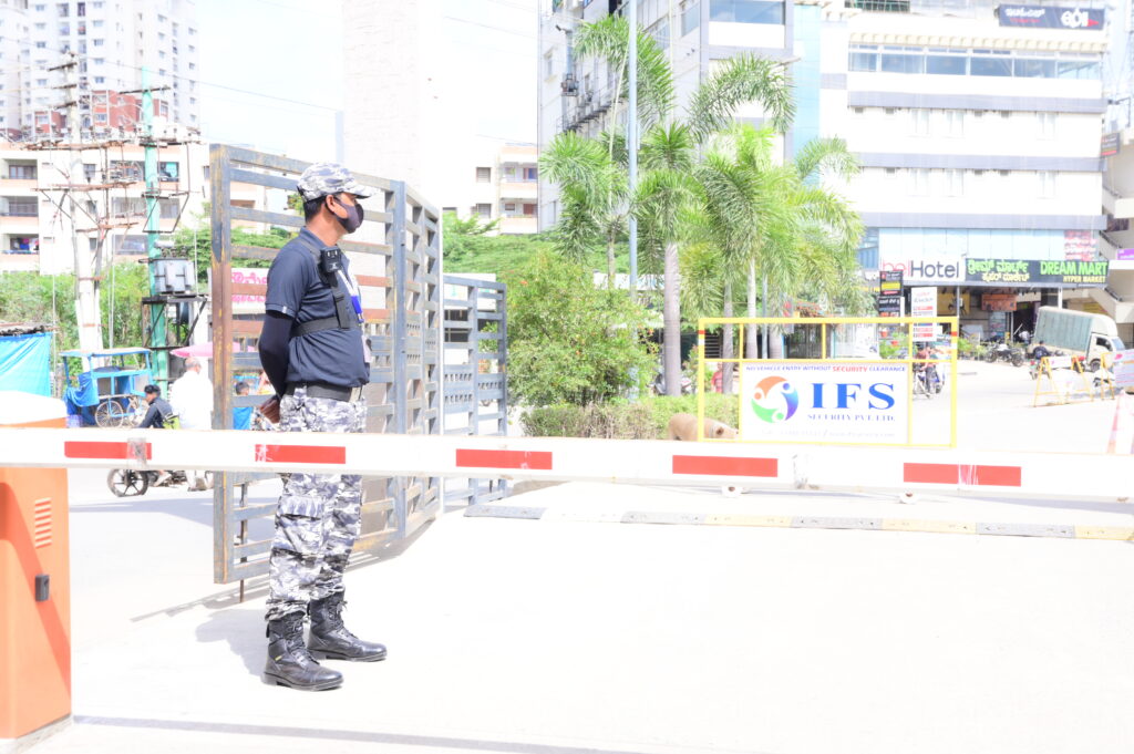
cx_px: 567
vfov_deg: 38.3
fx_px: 1086
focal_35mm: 34
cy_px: 377
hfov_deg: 55.1
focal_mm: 34.5
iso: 320
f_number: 10
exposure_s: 1/160
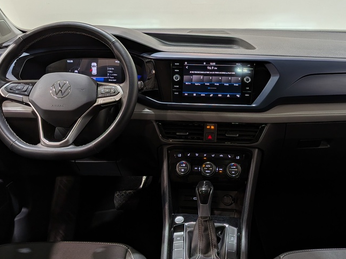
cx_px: 217
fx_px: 380
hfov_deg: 48.5
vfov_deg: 37.3
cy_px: 87
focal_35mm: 38
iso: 28
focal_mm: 4.53
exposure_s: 1/137
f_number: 1.7
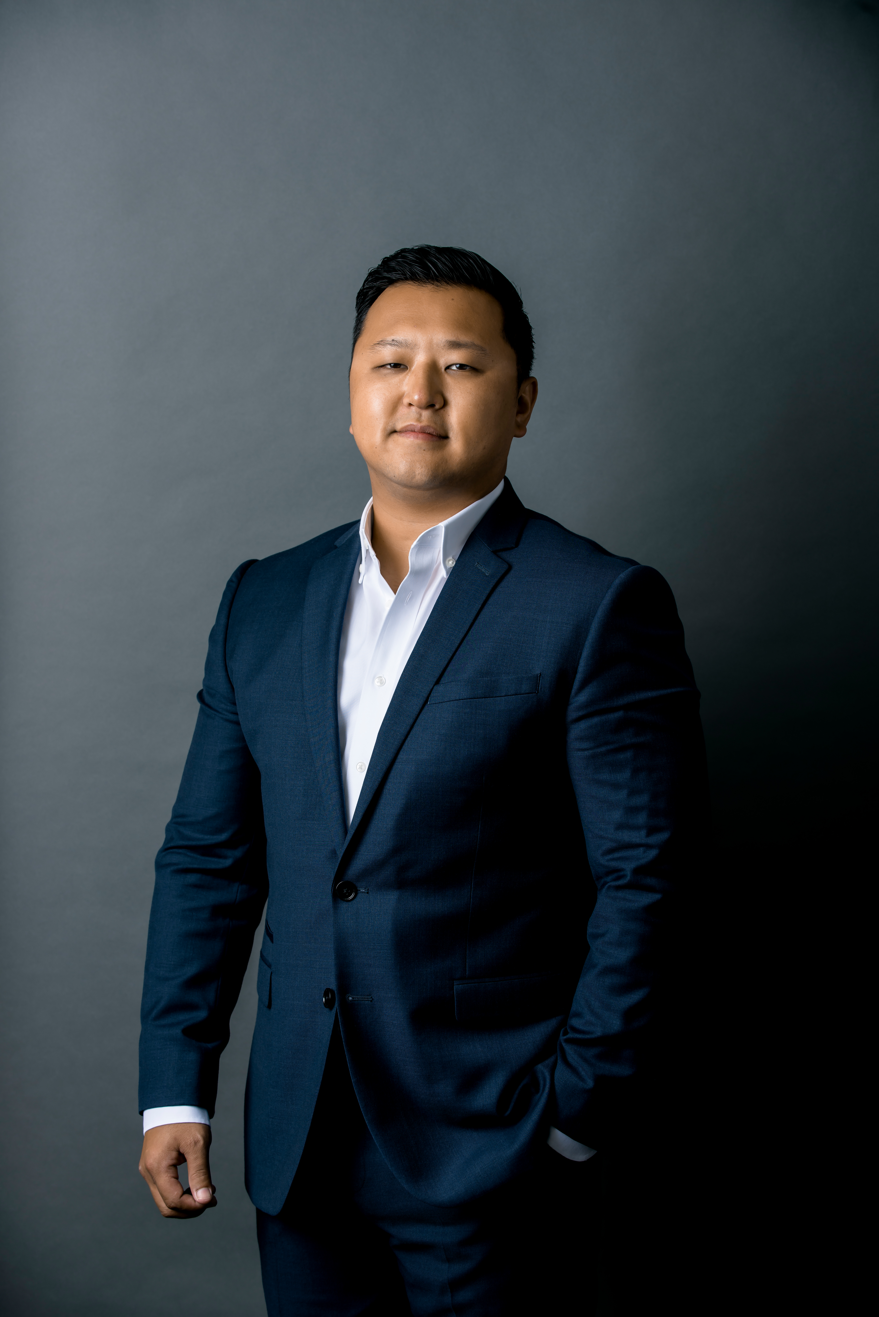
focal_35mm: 86
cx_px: 440
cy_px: 658
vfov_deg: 23.6
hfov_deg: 15.9
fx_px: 3147
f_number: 5
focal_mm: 86
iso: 100
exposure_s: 1/200
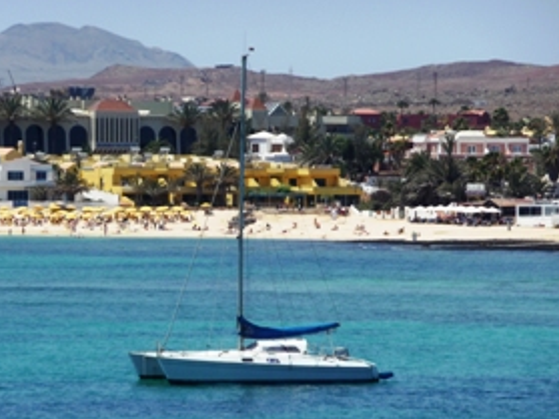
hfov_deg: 6.3
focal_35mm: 317
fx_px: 5117
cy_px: 226
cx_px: 226
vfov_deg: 4.7
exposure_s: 1/800
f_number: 4.9
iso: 100
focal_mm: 44
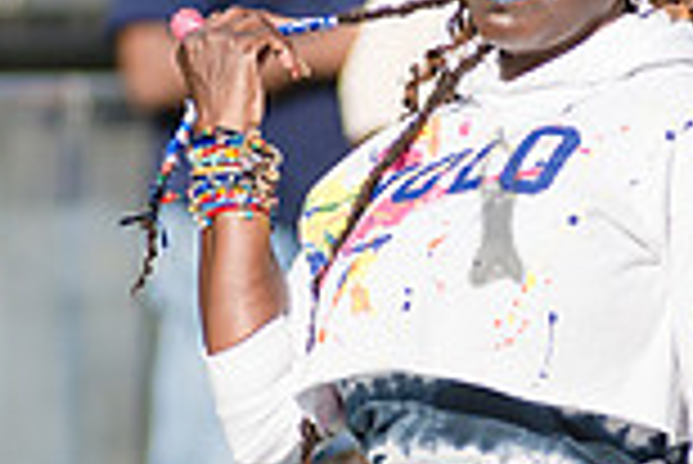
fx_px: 12351
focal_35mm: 641
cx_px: 495
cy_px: 205
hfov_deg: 3.2
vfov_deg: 2.1
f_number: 3.5
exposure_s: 1/4000
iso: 200
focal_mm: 170
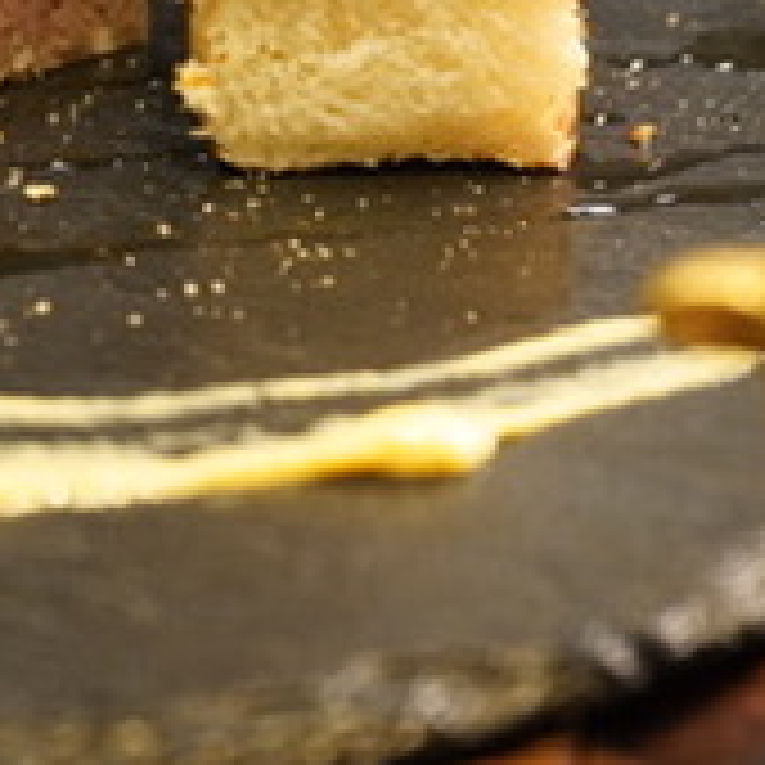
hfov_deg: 21.1
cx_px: 153
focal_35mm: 81
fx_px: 2025
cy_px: 328
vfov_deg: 21.4
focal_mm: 20
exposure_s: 1/60
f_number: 4
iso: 1600
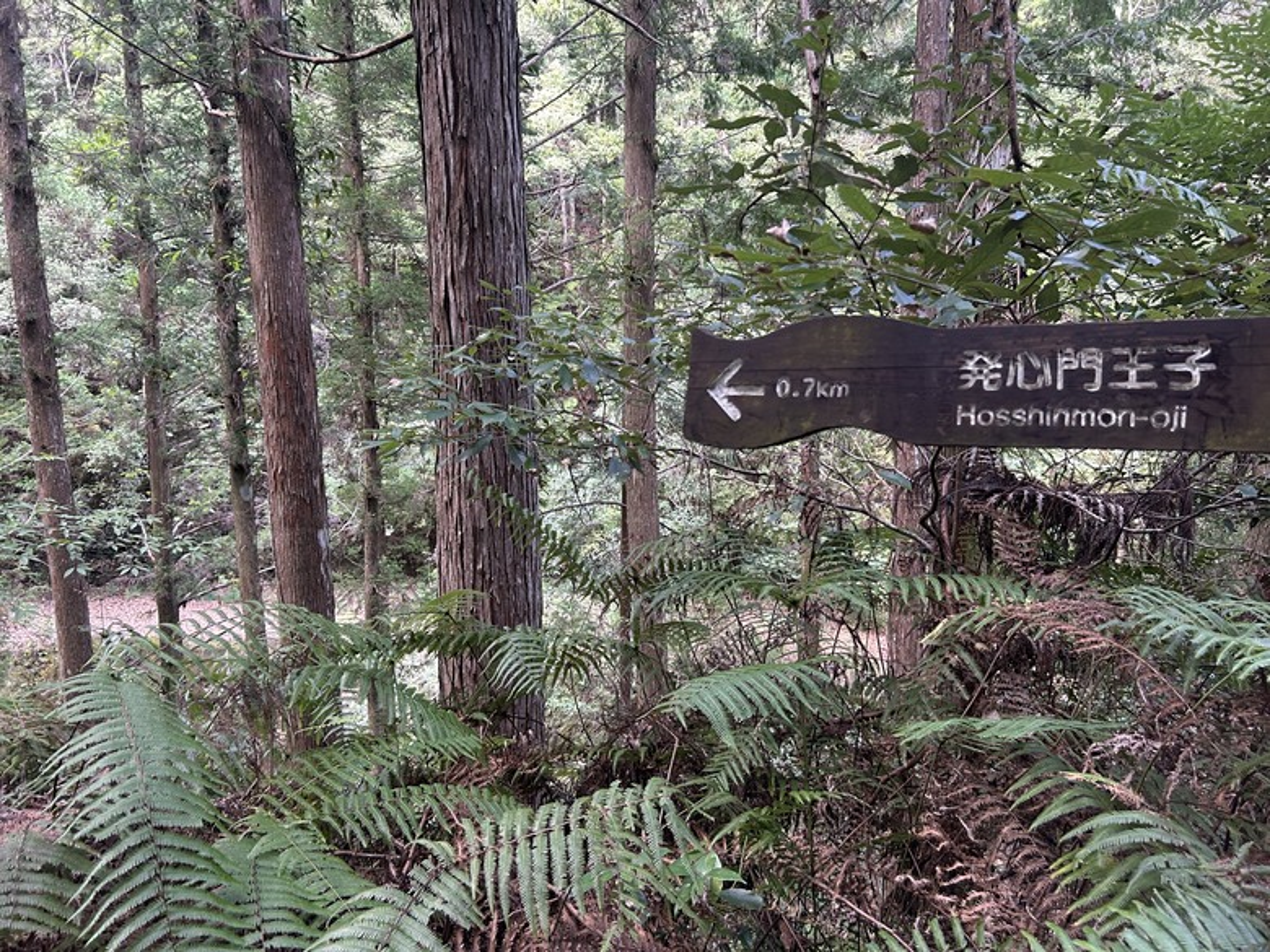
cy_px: 476
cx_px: 635
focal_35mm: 26
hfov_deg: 67.3
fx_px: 954
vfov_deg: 53.1
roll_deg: +1.2
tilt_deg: -9.9
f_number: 1.5
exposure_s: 1/60
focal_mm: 5.7
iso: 160
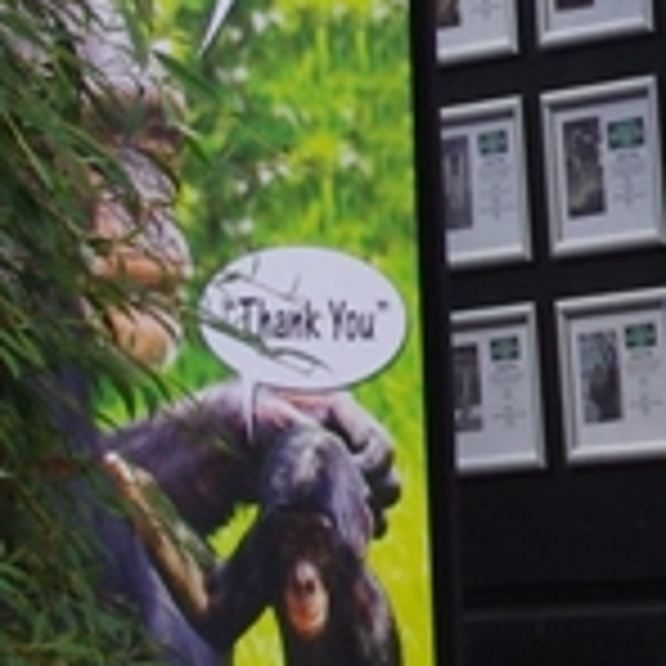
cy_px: -90
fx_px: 8337
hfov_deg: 4.5
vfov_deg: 4.6
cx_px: 1318
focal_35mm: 383
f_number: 11
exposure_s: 1/160
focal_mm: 35
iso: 400
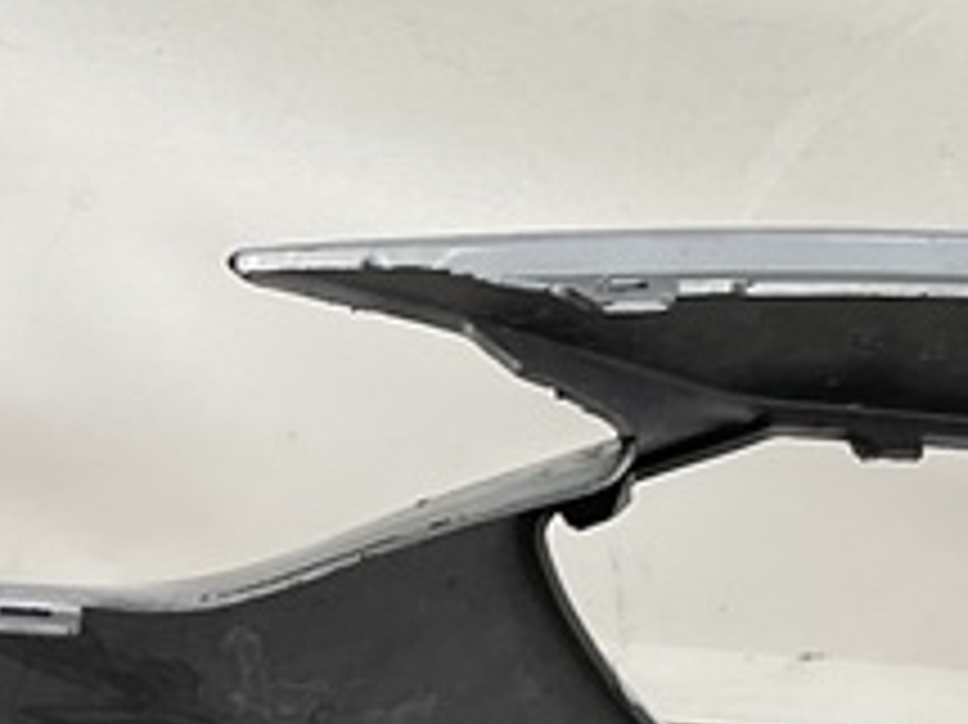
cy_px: 1412
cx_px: -90
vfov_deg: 10.1
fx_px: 3801
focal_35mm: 136
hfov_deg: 14.2
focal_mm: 3
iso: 20
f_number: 1.8
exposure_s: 1/120
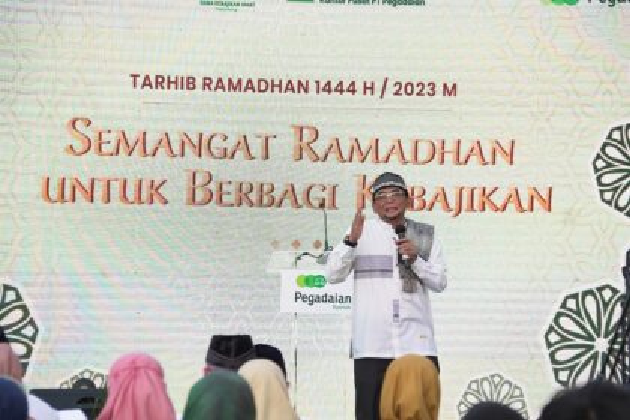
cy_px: 210
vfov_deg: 8.7
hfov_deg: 13.1
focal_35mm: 157
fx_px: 2747
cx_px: 315
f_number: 5.6
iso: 1250
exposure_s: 1/200
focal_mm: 105
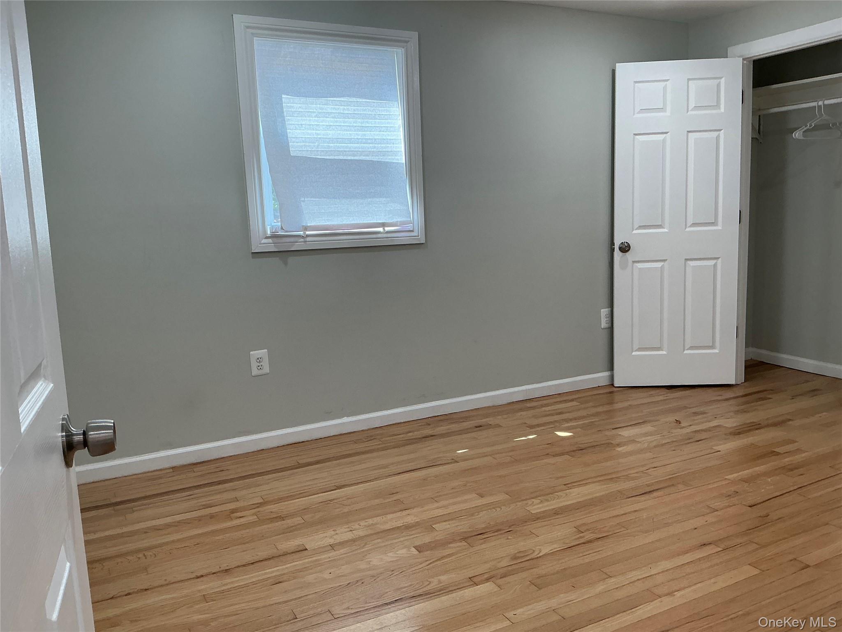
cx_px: 421
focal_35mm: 28
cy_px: 316
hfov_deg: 63.4
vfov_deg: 49.7
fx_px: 681
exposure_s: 1/120
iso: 50
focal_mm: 3
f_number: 1.8
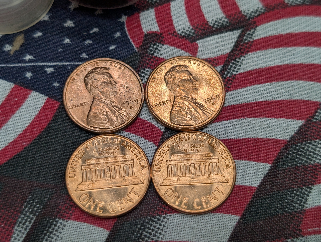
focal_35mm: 49
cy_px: 121
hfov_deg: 38.9
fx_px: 455
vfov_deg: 29.7
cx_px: 160
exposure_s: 1/209
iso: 20
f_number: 1.68
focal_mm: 6.9
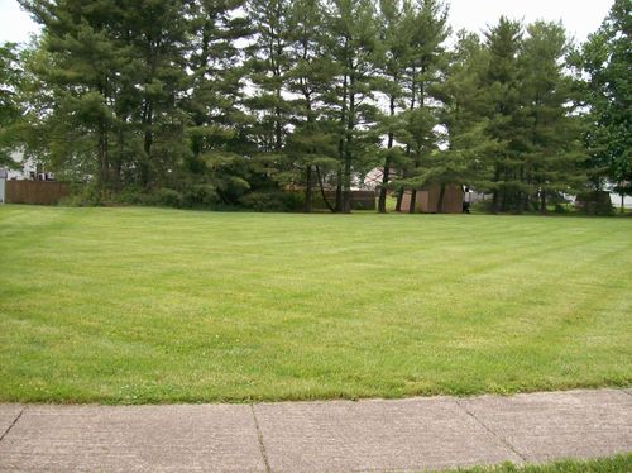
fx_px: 657
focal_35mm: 36
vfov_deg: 39.6
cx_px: 316
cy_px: 236
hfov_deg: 51.4
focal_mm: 6
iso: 80
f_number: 2.7
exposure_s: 1/601
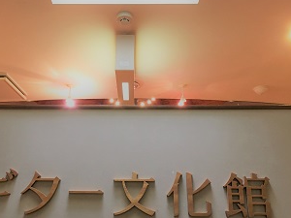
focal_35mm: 39
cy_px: 136
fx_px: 328
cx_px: 124
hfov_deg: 47.7
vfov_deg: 36.6
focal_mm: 4.15
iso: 125
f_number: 2.2
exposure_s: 1/30
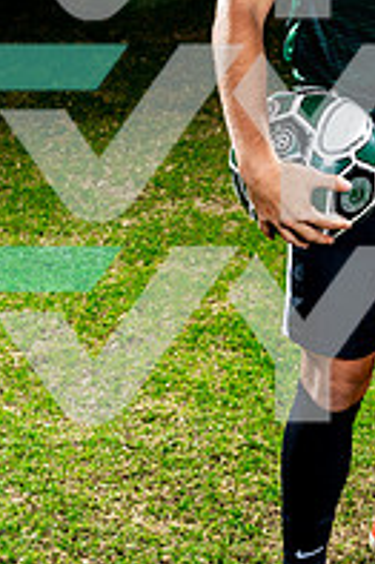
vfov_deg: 19.3
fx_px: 1643
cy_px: 135
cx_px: 378
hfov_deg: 12.8
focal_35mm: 105
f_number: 5.6
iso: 100
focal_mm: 46
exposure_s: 1/125
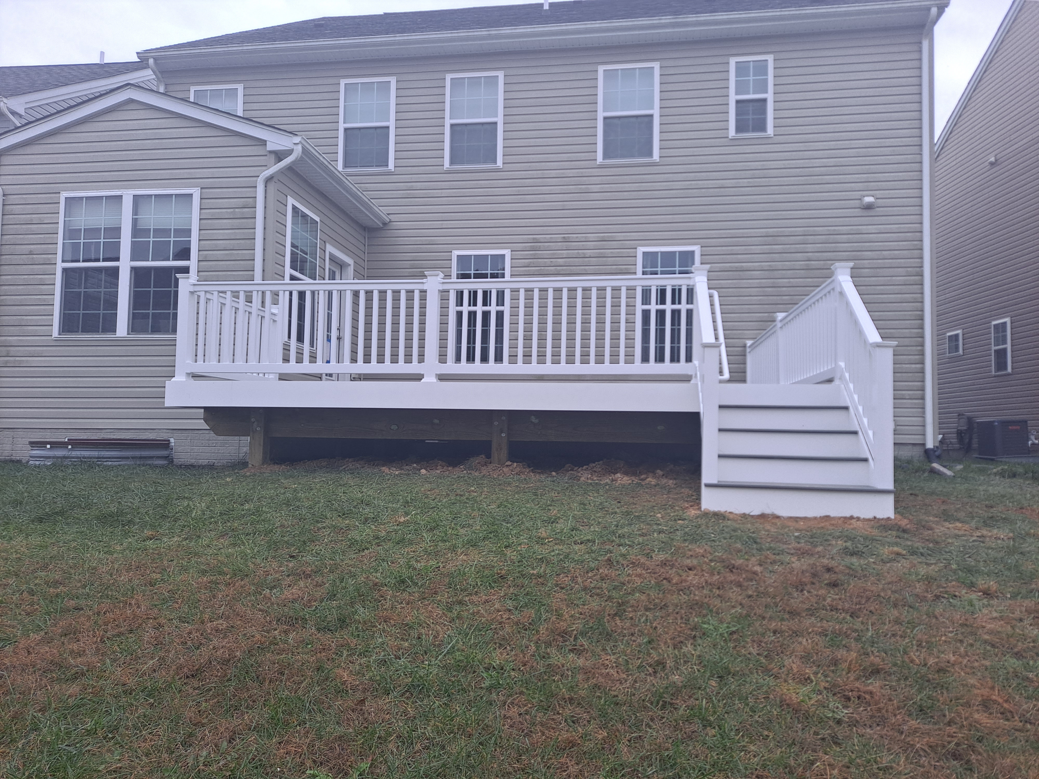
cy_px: 390
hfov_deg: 69.4
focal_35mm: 25
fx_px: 750
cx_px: 520
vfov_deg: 54.9
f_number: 2
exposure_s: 1/541
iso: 32
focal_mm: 4.6
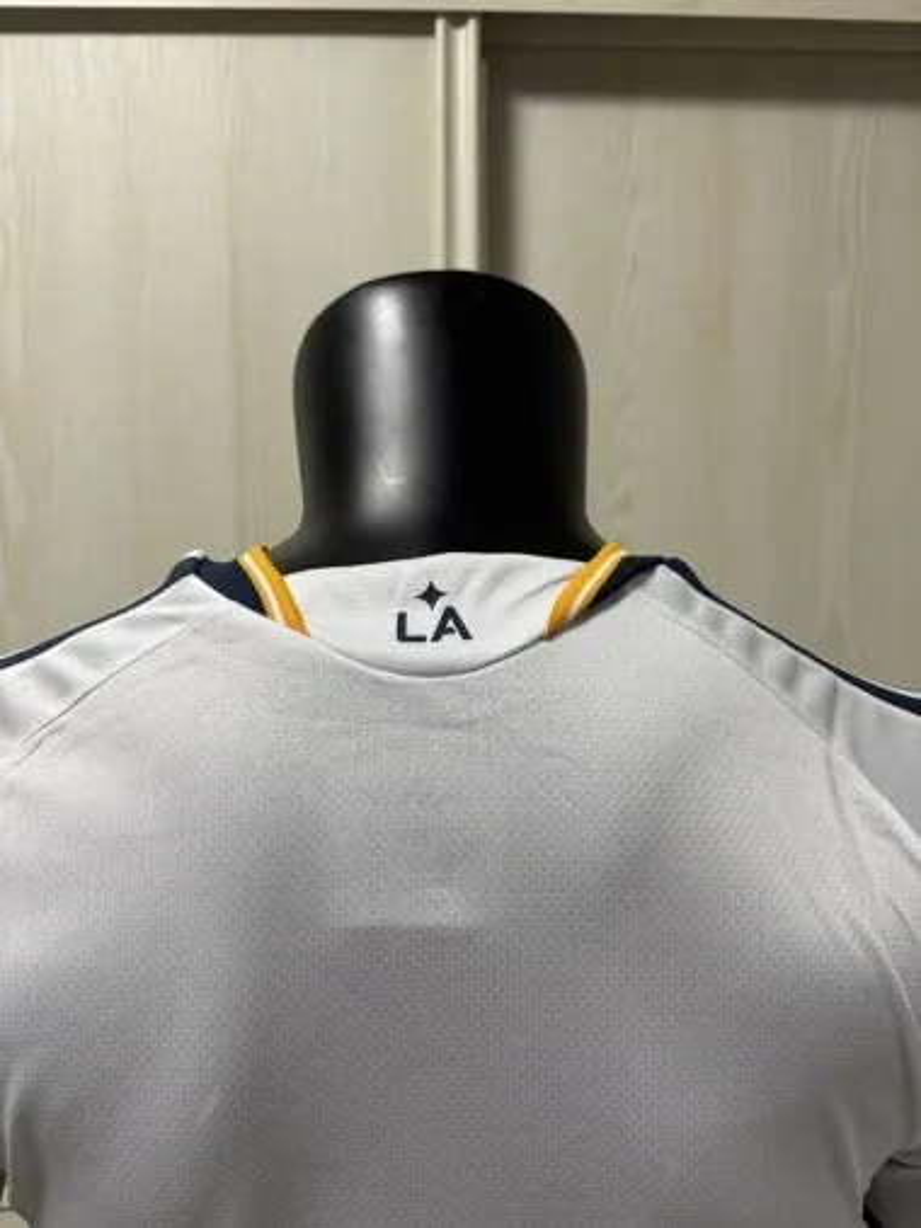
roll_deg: +0.3
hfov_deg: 56.8
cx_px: 460
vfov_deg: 71.6
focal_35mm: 24
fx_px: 852
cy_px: 614
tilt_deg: -5.6
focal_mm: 6.76
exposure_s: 1/119
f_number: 1.78
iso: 200
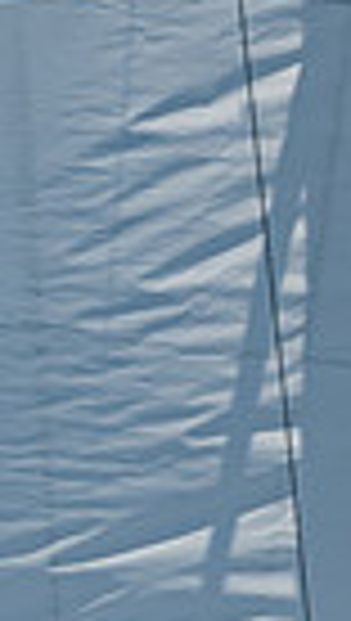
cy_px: 972
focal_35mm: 1970
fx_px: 32477
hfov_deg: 0.6
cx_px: -443
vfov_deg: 1.1
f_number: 6.3
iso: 400
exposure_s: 1/3200
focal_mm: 250
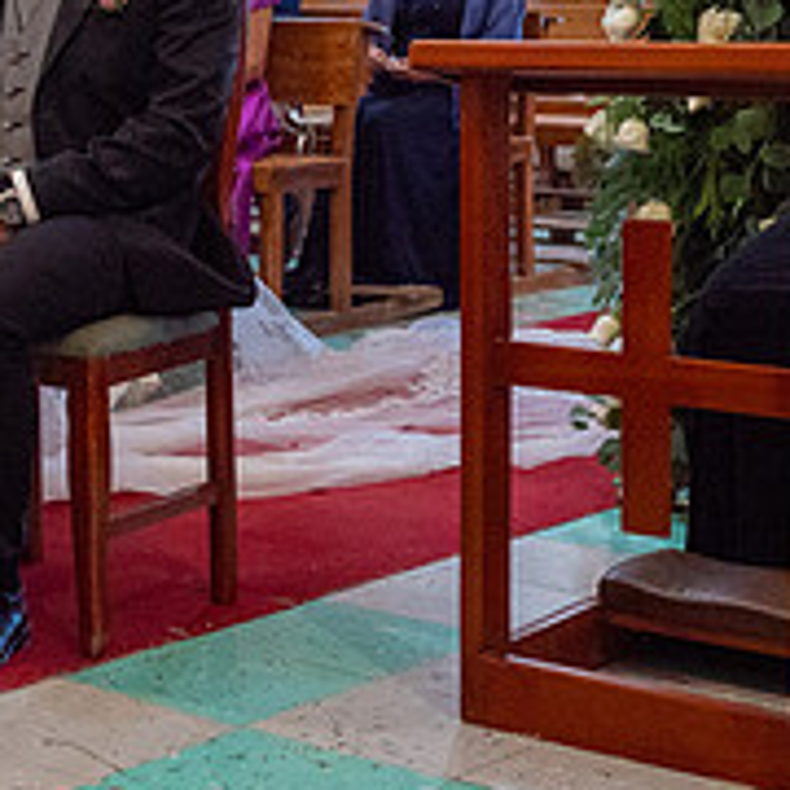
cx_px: -391
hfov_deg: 16.5
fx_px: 2479
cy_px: 33
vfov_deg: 17.7
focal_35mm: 96
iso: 2500
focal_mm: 35
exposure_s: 1/100
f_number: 5
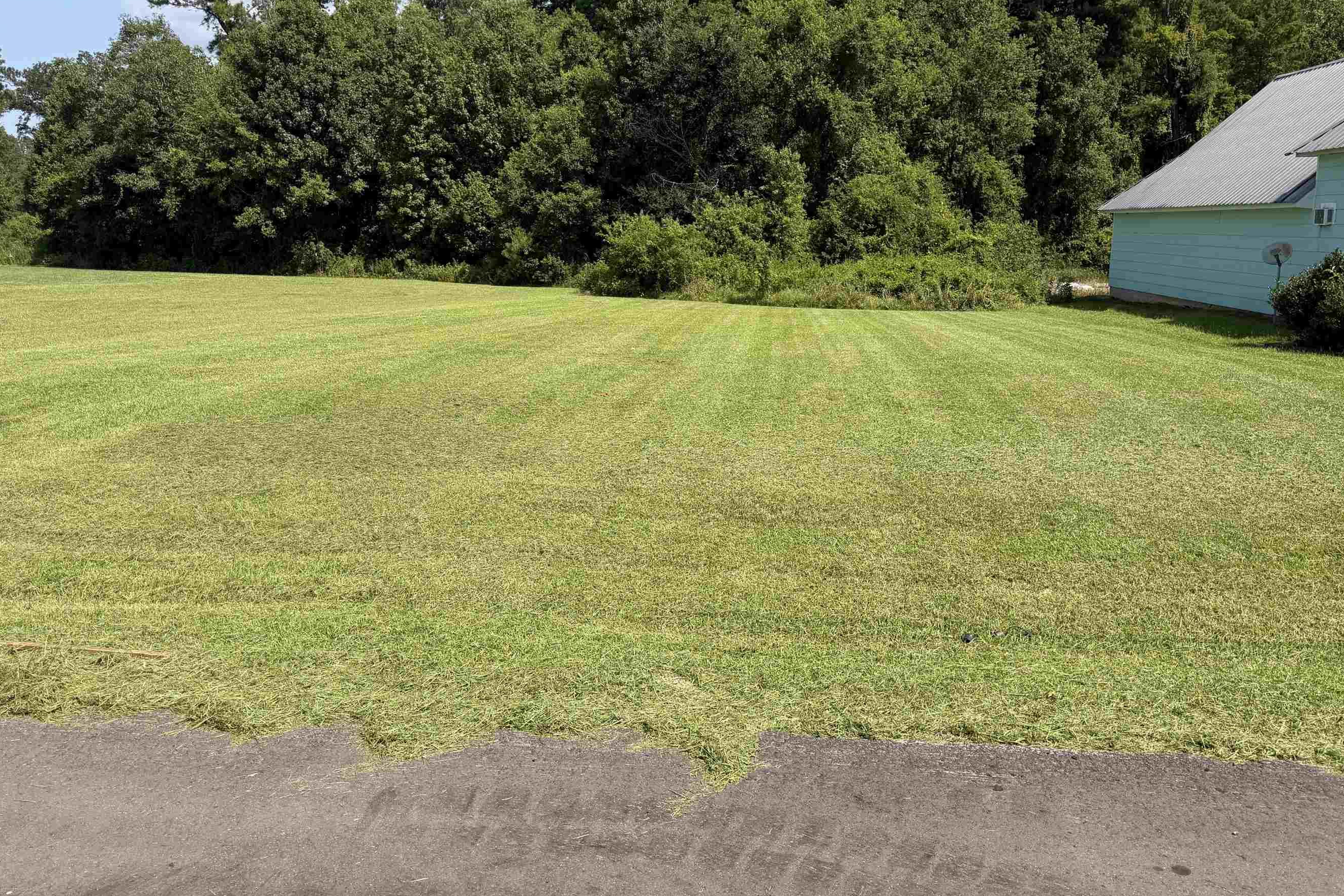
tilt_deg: -6.6
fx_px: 1083
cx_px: 690
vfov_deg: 45.0
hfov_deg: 63.6
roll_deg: -0.3
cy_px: 439
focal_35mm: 29
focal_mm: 6.76
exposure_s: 1/3953
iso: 80
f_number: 1.78
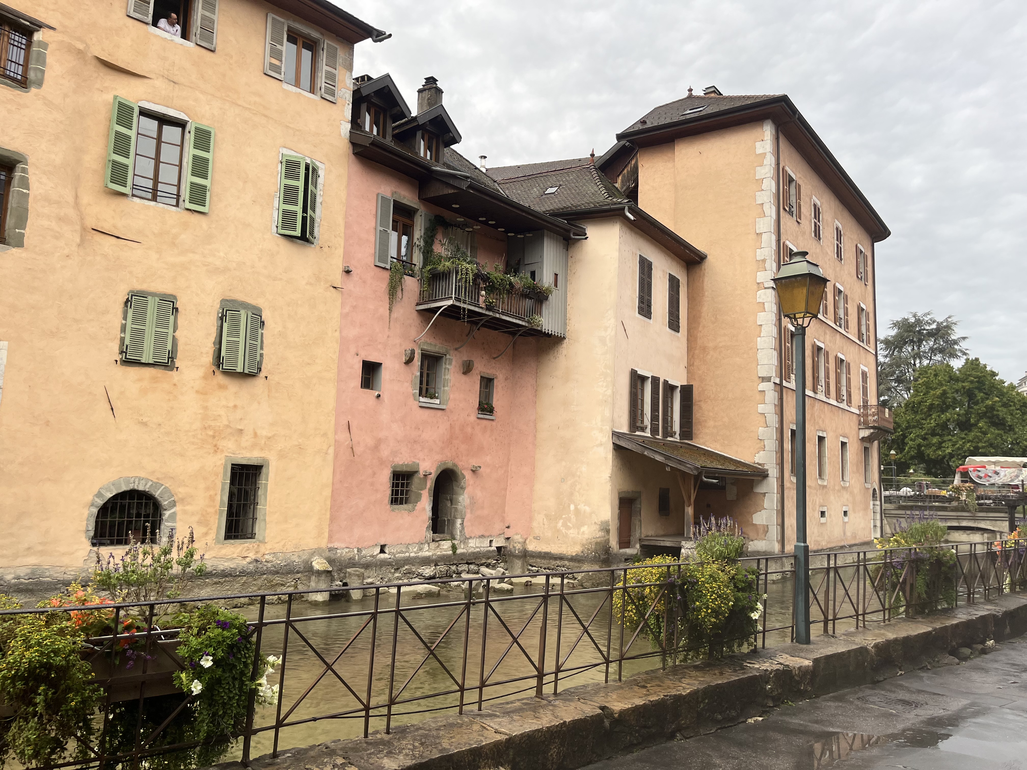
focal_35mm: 26
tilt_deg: +7.5
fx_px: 771
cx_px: 514
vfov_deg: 53.1
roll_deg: -1.3
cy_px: 385
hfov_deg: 67.3
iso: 50
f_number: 1.6
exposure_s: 1/379
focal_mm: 5.1
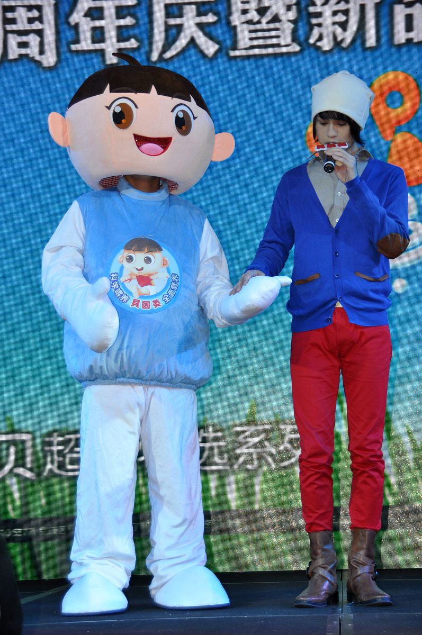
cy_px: 318
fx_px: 1534
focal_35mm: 87
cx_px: 211
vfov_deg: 23.4
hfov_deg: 15.7
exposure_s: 1/160
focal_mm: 58
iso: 200
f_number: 5.6
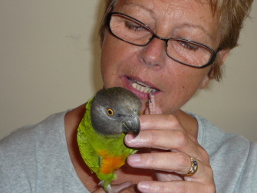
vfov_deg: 26.5
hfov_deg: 34.8
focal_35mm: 55
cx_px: 156
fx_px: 408
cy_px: 74
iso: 100
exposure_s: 1/30
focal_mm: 6.3
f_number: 3.8
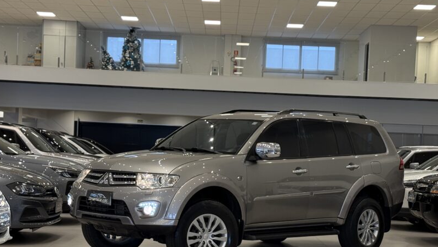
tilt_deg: -1.5
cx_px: 230
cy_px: 168
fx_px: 778
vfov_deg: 18.0
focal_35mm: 67
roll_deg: -2.6
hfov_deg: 31.4
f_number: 1.78
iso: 125
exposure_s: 1/60
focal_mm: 6.76
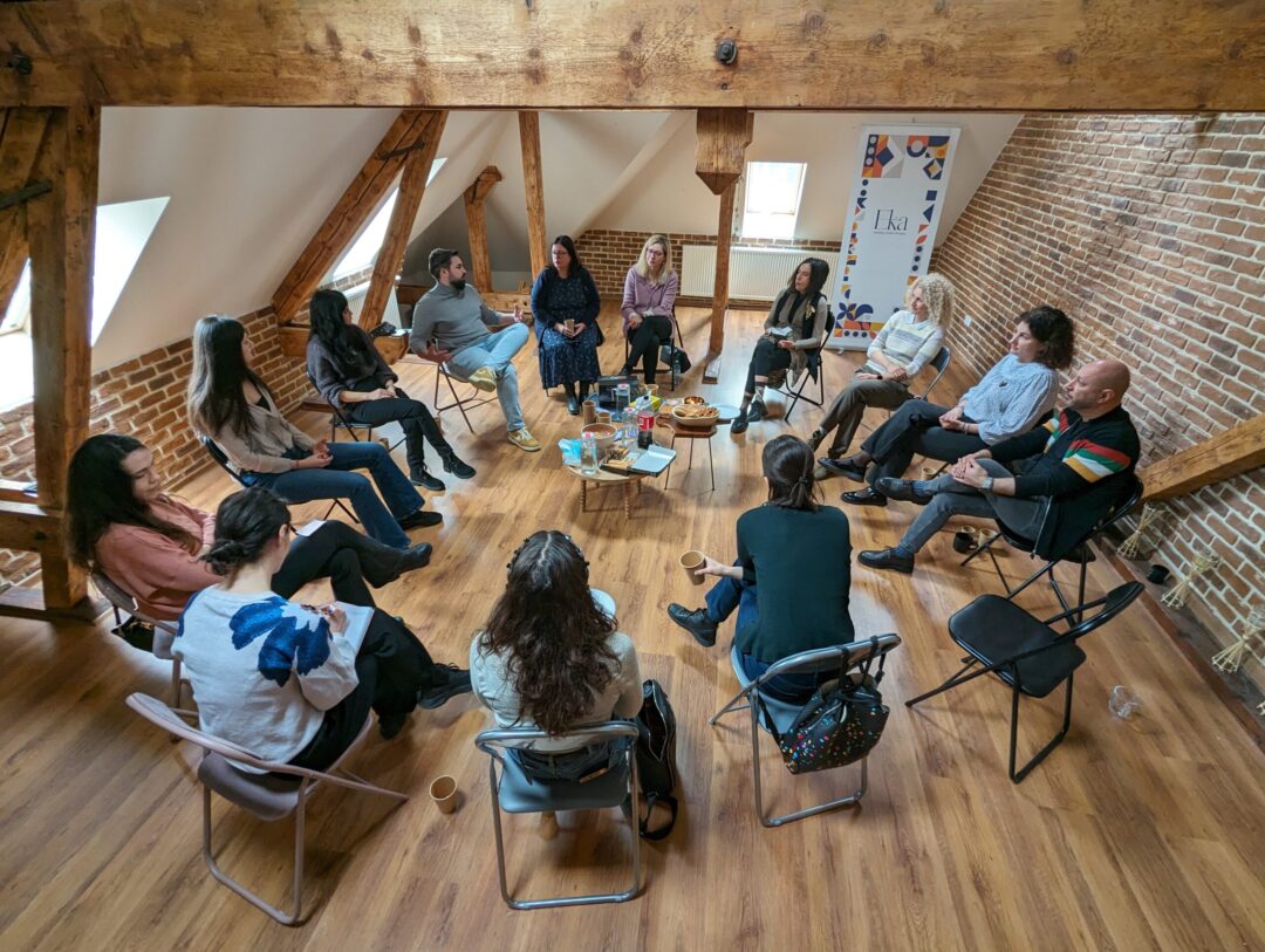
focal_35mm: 16
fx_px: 585
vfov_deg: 78.2
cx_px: 632
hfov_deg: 94.4
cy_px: 476
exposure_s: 1/44
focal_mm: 2.35
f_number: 2.2
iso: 133
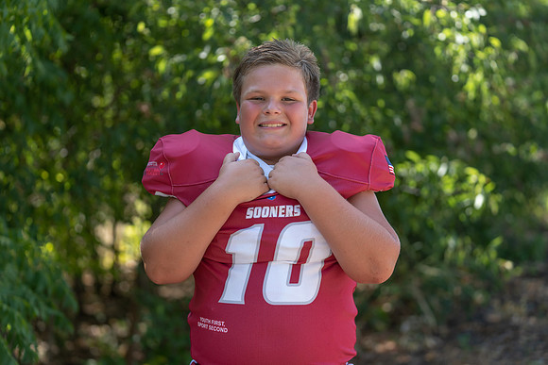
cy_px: 182
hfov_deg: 25.4
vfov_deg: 17.1
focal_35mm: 80
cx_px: 274
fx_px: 1218
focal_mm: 80
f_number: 2.8
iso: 80
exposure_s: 1/320
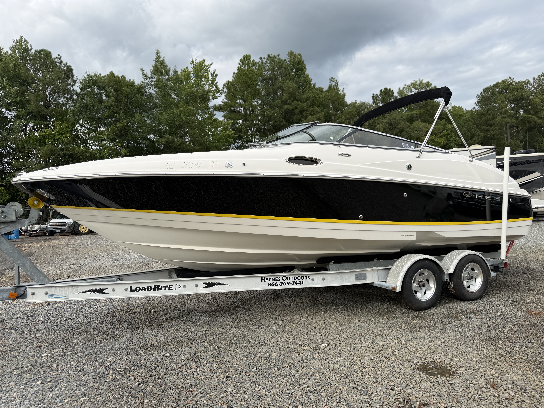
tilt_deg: +1.6
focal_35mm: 24
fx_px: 377
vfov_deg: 56.8
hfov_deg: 71.6
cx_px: 272
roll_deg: +2.5
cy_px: 204
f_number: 1.78
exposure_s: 1/1618
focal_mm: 6.76
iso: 80
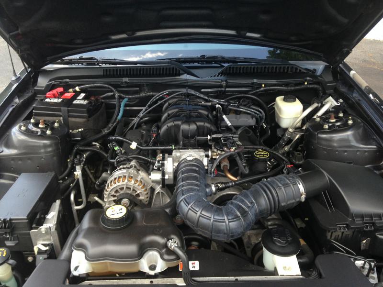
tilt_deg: -29.6
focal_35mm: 33
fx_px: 365
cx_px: 192
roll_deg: -2.6
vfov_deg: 42.9
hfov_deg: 55.4
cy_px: 144
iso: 80
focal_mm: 4.12
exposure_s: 1/120
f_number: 2.4
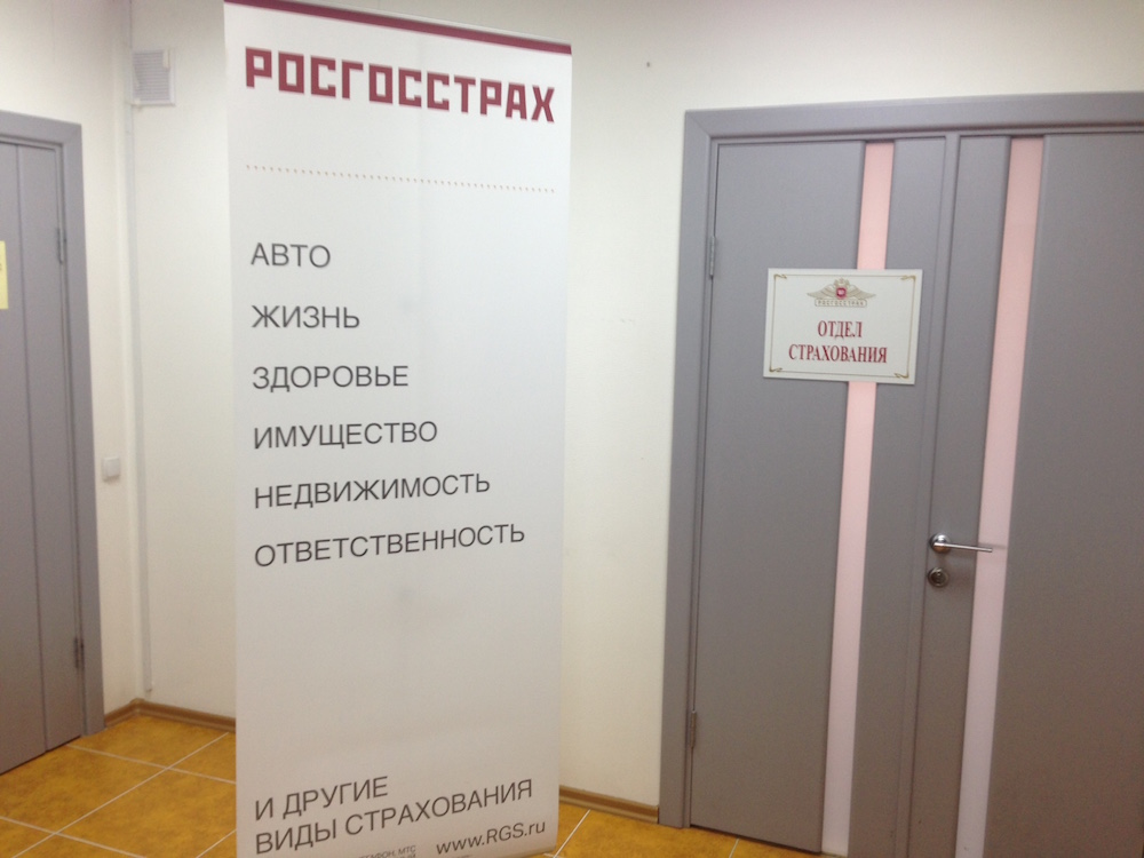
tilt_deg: -8.3
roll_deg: +0.2
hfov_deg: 55.4
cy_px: 429
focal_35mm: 33
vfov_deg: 42.9
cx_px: 572
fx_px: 1091
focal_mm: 4.12
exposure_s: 1/20
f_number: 2.4
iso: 50
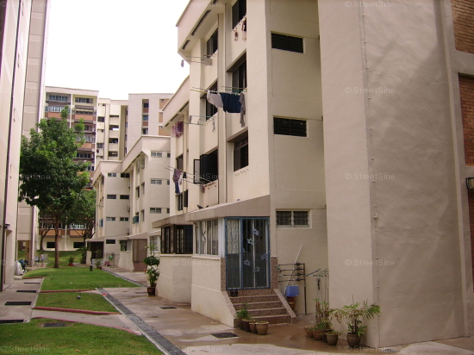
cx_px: 237
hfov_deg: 52.6
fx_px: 479
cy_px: 178
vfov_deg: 40.7
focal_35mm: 35
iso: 50
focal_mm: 5.95
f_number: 2.8
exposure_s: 1/648
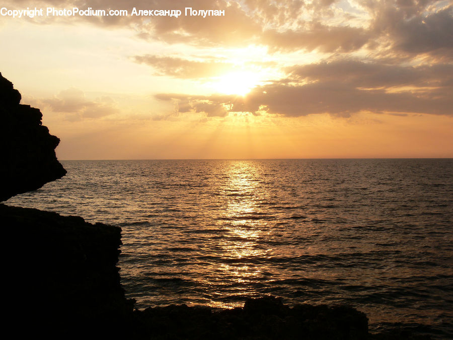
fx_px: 523
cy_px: 170
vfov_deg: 36.0
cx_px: 226
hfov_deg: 46.8
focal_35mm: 40
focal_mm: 8.4
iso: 80
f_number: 4.5
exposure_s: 1/160
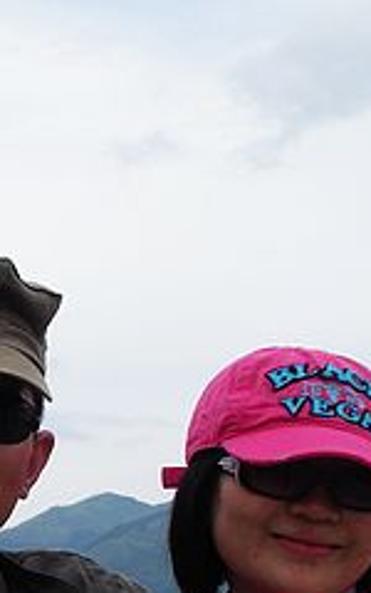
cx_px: -183
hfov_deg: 6.4
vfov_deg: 10.3
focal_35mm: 202
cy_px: 537
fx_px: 3268
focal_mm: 11.2
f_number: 4.6
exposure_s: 1/382
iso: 64
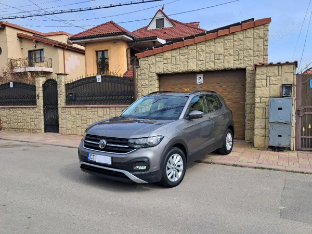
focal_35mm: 27
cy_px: 117
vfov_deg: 51.4
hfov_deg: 65.3
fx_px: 243
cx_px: 156
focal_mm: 4
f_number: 1.8
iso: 50
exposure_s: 1/556
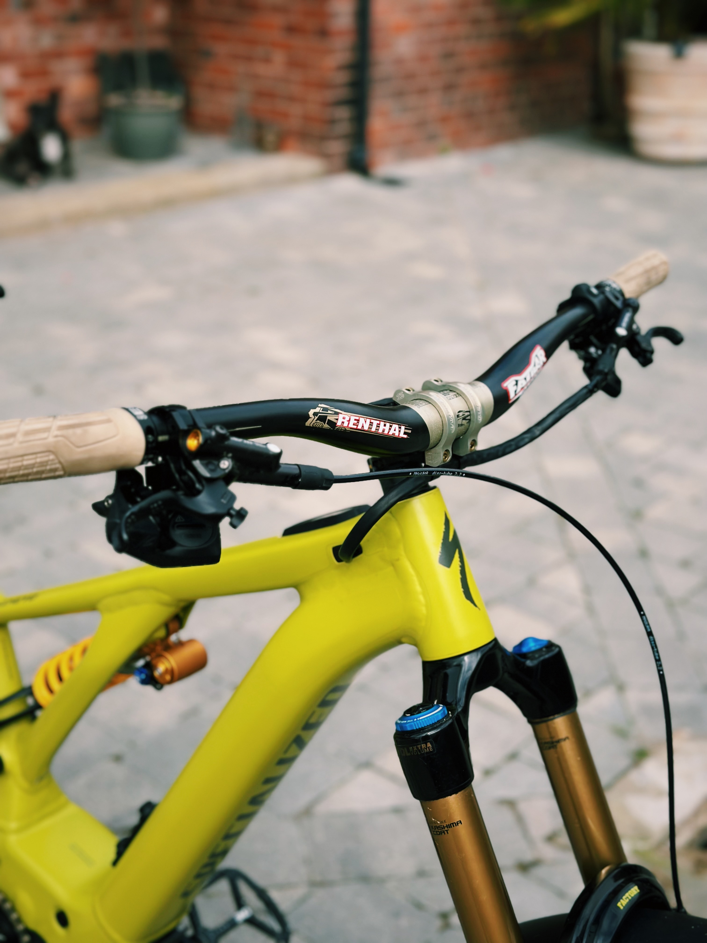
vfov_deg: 39.7
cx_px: 354
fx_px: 1307
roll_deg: -0.6
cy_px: 472
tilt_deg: -22.7
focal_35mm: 48
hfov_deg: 30.3
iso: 100
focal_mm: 6.86
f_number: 1.78
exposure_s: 1/2667
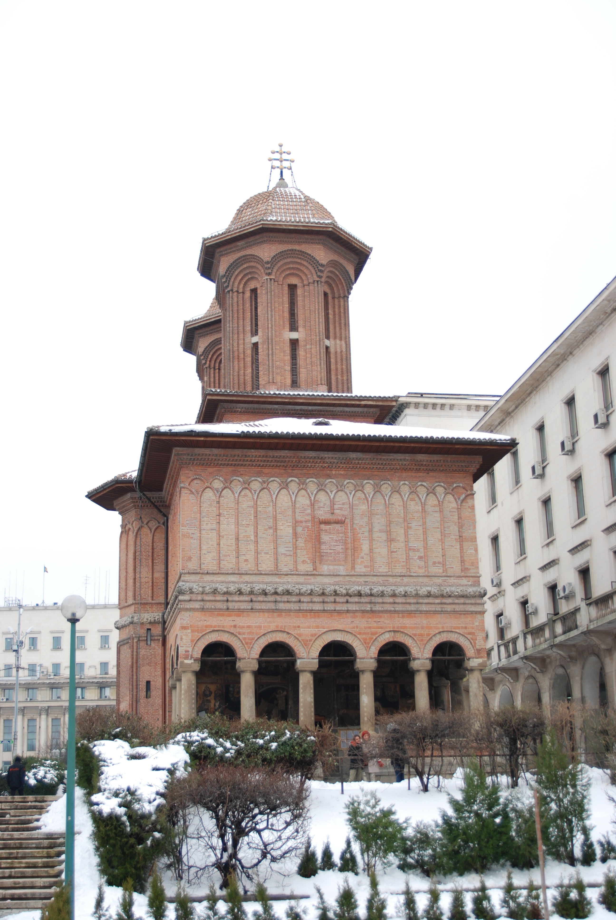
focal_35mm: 48
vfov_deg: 41.1
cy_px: 460
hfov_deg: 28.2
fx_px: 1228
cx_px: 308
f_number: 5.6
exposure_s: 1/125
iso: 100
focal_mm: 32
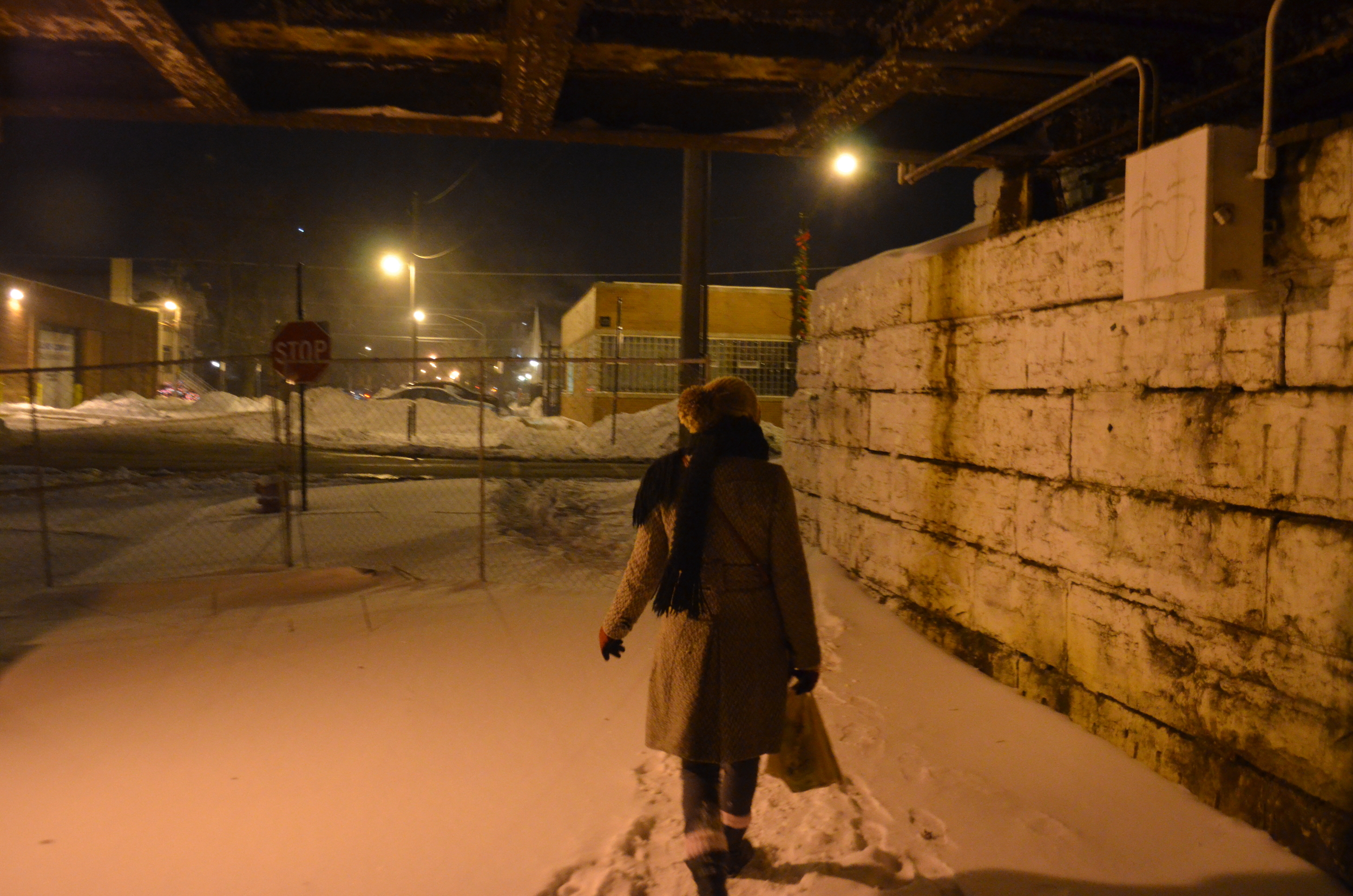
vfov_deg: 39.8
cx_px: 676
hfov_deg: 57.3
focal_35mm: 33
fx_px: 1238
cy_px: 448
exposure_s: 1/30
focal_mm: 22
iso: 2800
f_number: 3.8
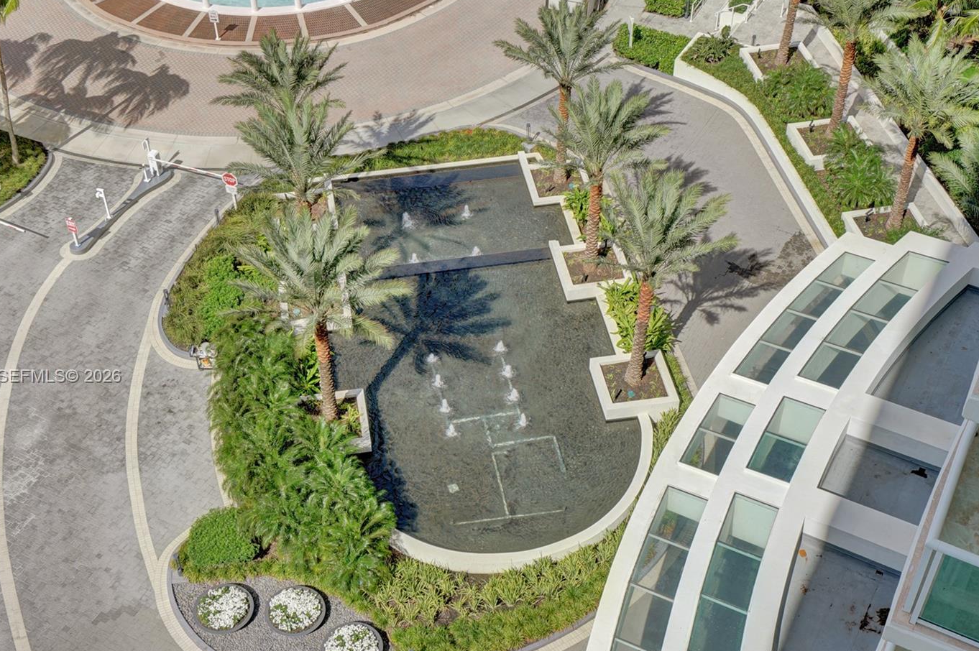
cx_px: 472
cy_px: 378
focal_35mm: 47
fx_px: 1277
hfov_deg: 41.9
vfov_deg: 28.6
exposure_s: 1/200
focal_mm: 27
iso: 64
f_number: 8
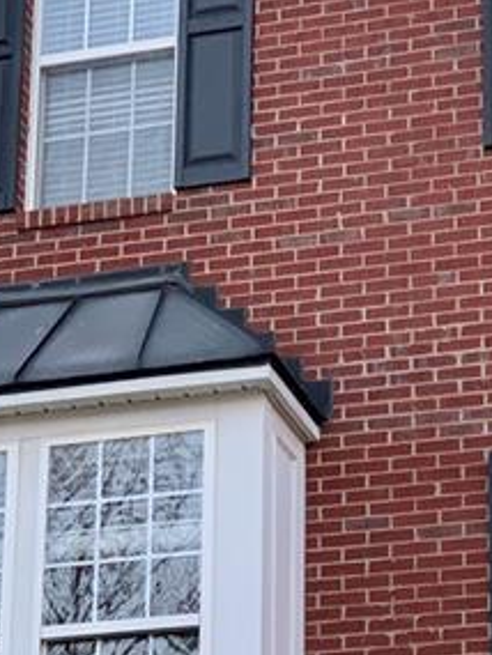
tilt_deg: +20.7
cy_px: 529
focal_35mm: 140
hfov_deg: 10.6
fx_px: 2651
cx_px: 260
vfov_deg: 14.0
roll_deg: -0.5
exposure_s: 1/60
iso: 160
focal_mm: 6
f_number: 2.4
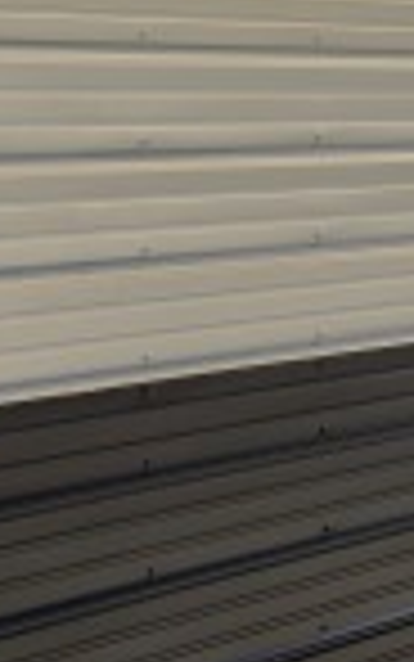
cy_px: 171
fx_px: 1912
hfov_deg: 12.2
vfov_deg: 19.5
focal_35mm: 106
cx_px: -14
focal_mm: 6.5
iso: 40
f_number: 1.4
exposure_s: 1/7939
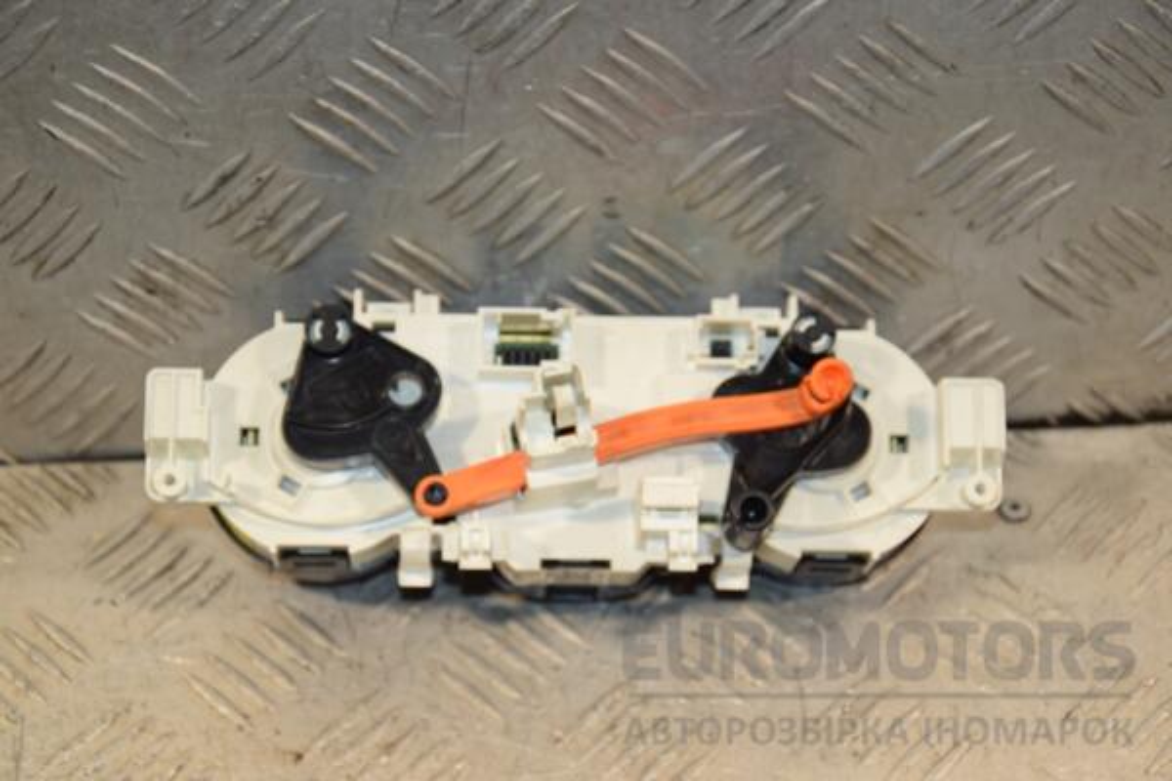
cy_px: 390
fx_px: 3027
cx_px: 586
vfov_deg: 14.7
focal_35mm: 93
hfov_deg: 21.9
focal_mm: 62
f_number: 6.3
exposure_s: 1/200
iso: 800
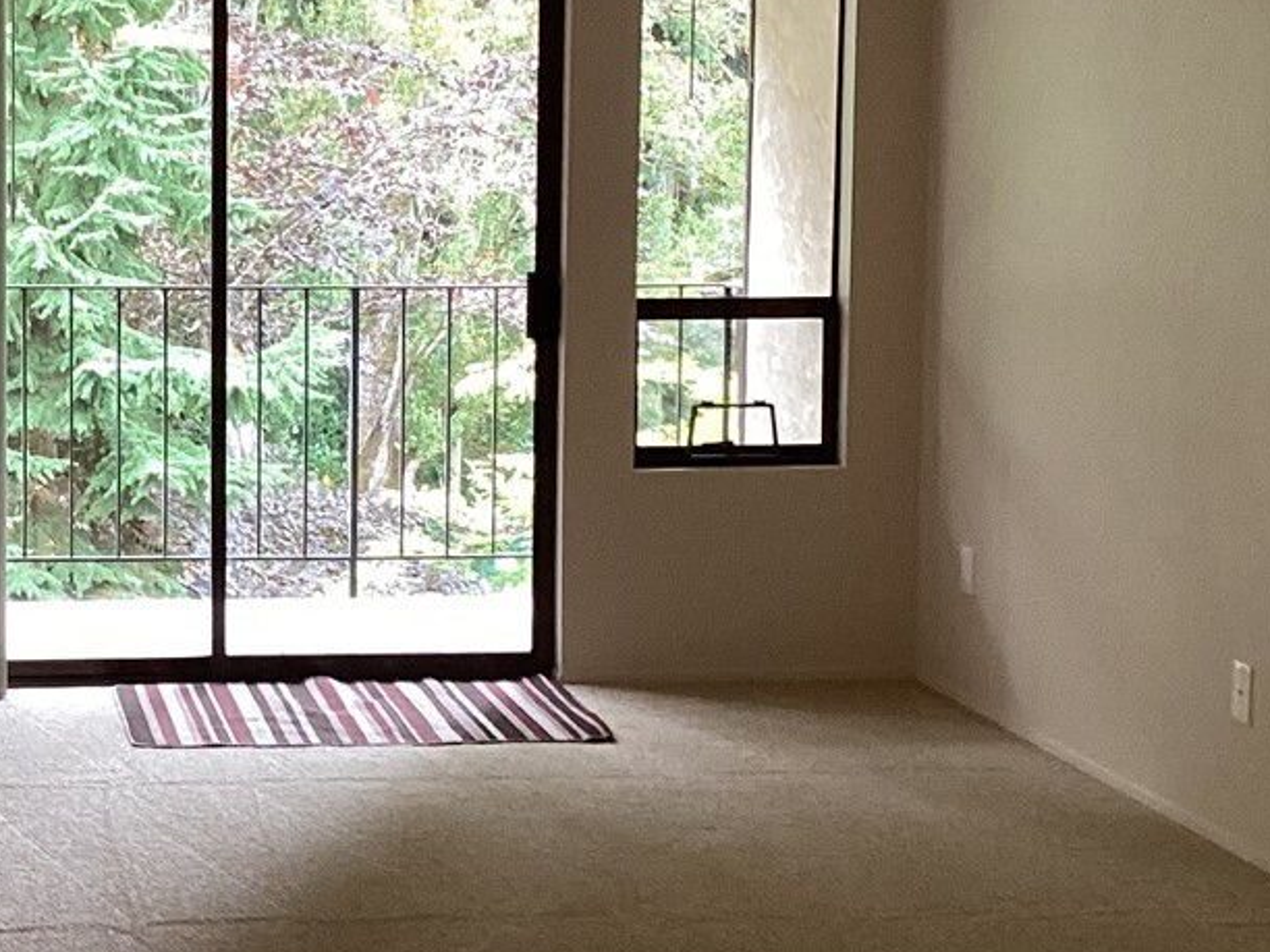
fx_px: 2972
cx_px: 118
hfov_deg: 23.5
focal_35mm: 81
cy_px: 394
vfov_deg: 18.2
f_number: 2.4
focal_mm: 3.3
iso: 125
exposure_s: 1/50
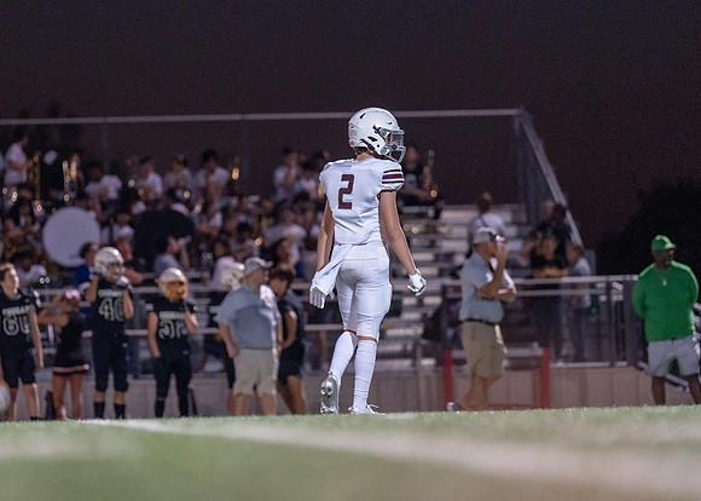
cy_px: 252
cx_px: 300
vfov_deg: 5.1
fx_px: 5597
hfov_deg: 7.2
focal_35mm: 281
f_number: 2.8
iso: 2000
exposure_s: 1/1000
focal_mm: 200
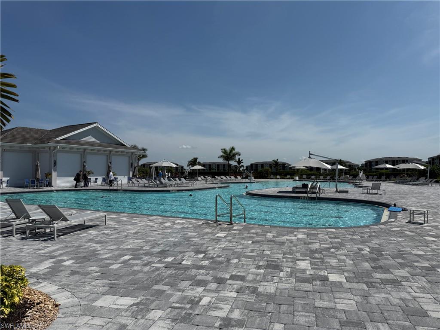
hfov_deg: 71.6
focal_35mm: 24
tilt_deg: +1.4
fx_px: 305
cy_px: 165
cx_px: 220
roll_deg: +0.0
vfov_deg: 56.8
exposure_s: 1/11905
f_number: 1.78
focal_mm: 6.76
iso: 80
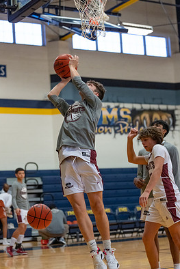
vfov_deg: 25.4
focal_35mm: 80
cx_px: 93
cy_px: 130
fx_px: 599
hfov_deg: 17.1
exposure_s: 1/1000
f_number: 2.8
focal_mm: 70
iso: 5000
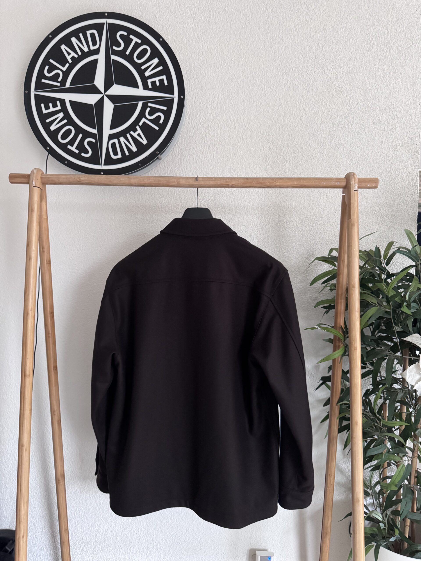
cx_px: 210
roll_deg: -1.4
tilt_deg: -1.8
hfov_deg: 56.8
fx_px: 389
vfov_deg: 71.6
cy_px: 280
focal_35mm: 24
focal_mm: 6.76
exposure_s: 1/60
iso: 800
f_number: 1.78
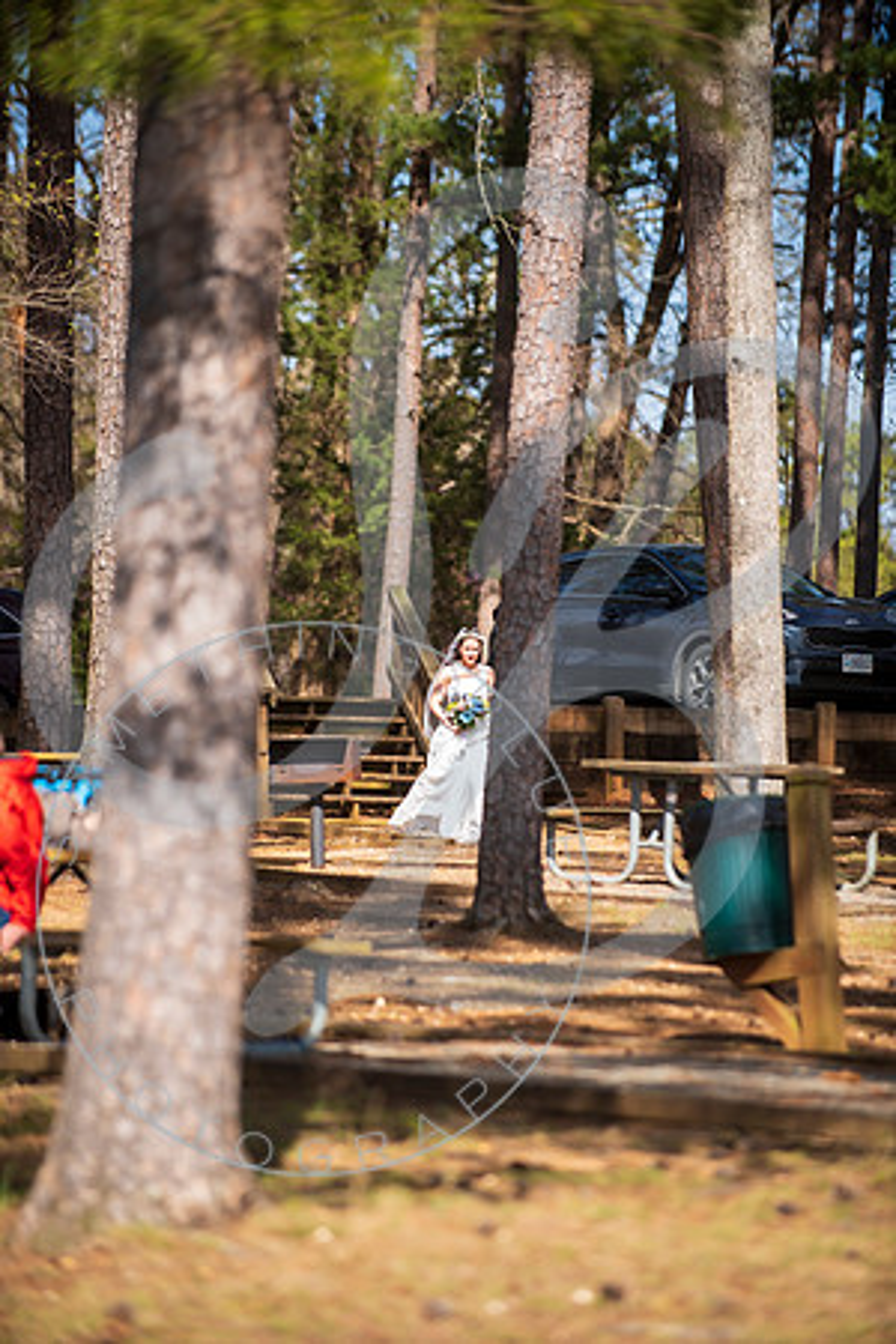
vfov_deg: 10.3
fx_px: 7466
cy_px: 672
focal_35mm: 200
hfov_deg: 6.9
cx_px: 448
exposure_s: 1/640
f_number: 2.8
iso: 100
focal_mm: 200
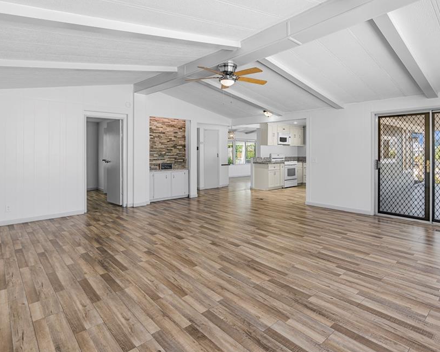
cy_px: 177
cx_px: 233
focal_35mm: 19
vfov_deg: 70.8
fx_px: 247
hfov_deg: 83.2
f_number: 9
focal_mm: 16
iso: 100
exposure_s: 1/2.5
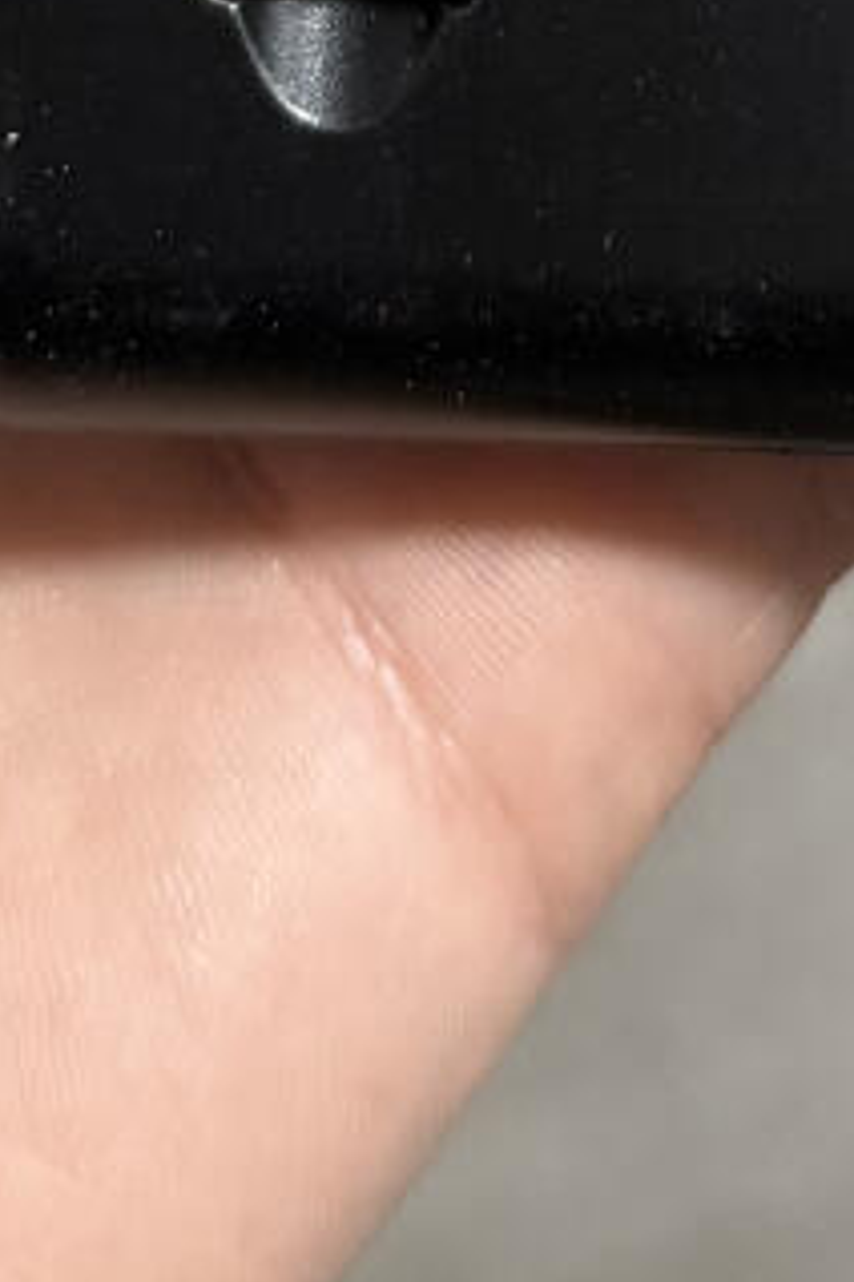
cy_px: -1199
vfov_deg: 13.4
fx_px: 4768
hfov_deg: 10.2
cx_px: 697
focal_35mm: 134
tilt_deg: -74.2
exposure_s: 1/50
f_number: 1.78
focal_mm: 6.76
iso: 320
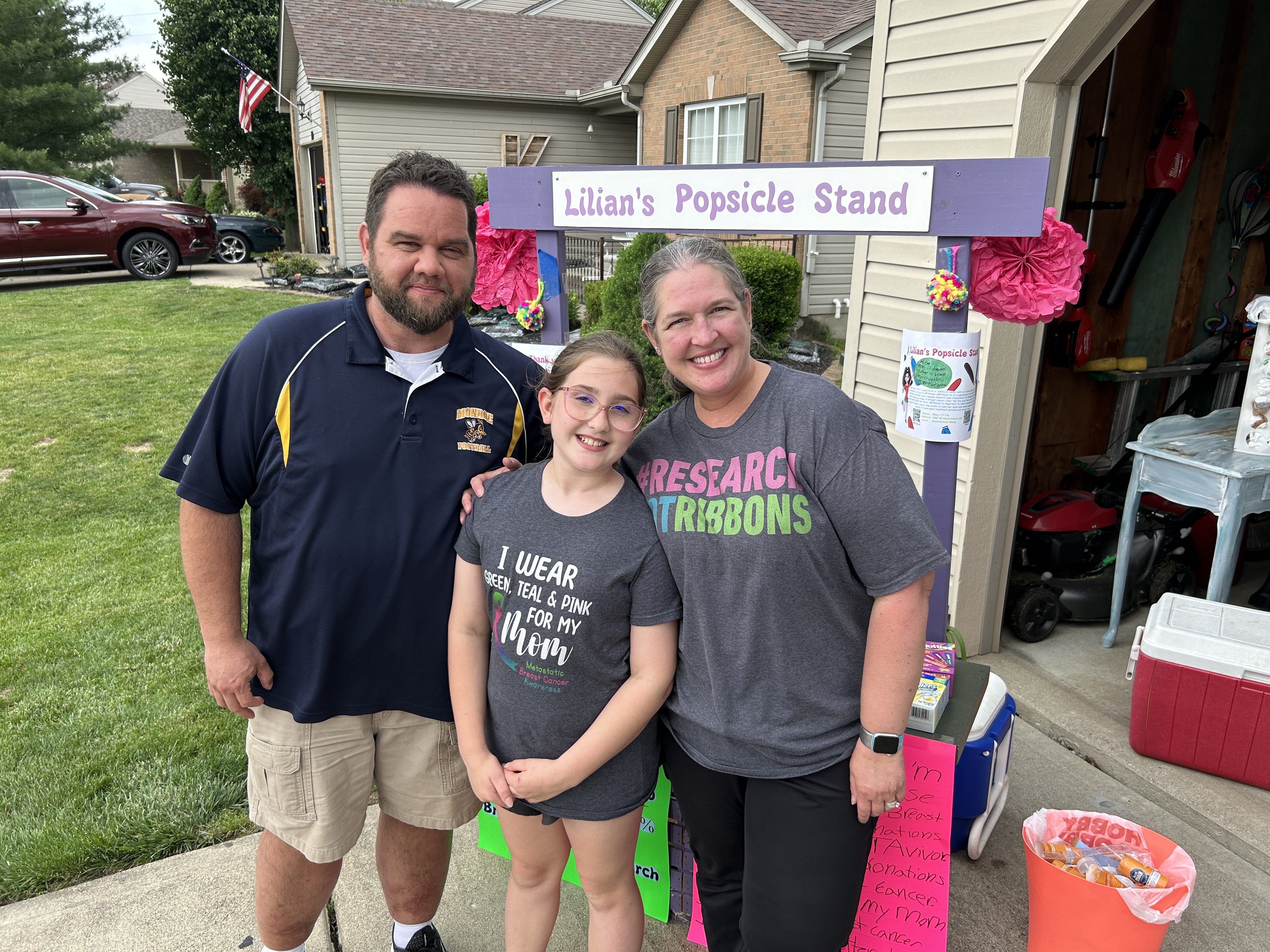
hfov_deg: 67.3
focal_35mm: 26
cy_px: 476
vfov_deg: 53.1
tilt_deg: -17.3
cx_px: 635
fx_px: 954
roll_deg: -1.4
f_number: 1.5
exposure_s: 1/1395
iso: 50
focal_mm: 5.7
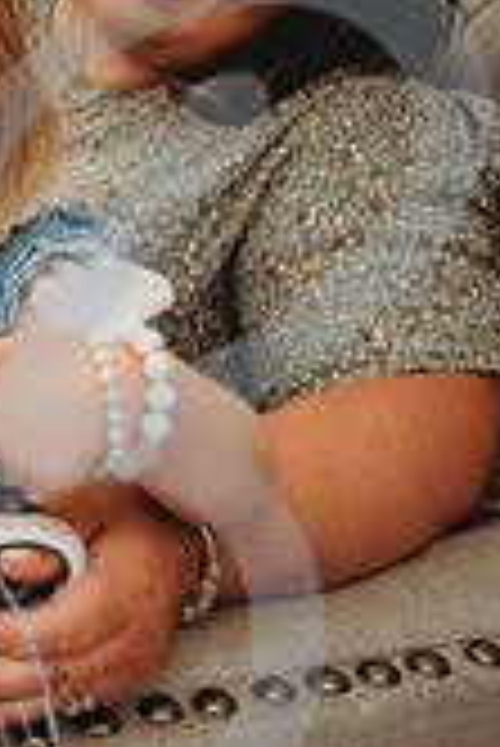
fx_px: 1351
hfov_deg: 19.3
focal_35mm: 65
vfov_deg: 30.8
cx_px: -153
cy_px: 454
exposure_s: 1/125
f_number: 2.8
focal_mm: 24
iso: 1600
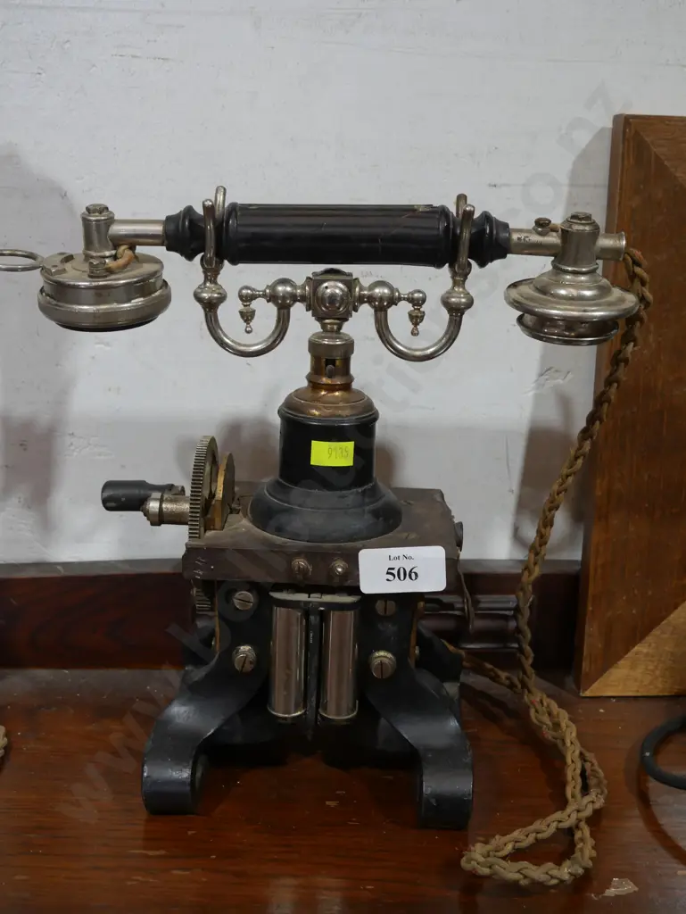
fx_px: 1214
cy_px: 457
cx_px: 343
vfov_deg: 41.2
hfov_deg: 31.5
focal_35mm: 46
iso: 640
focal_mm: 23
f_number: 5.1
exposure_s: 1/60
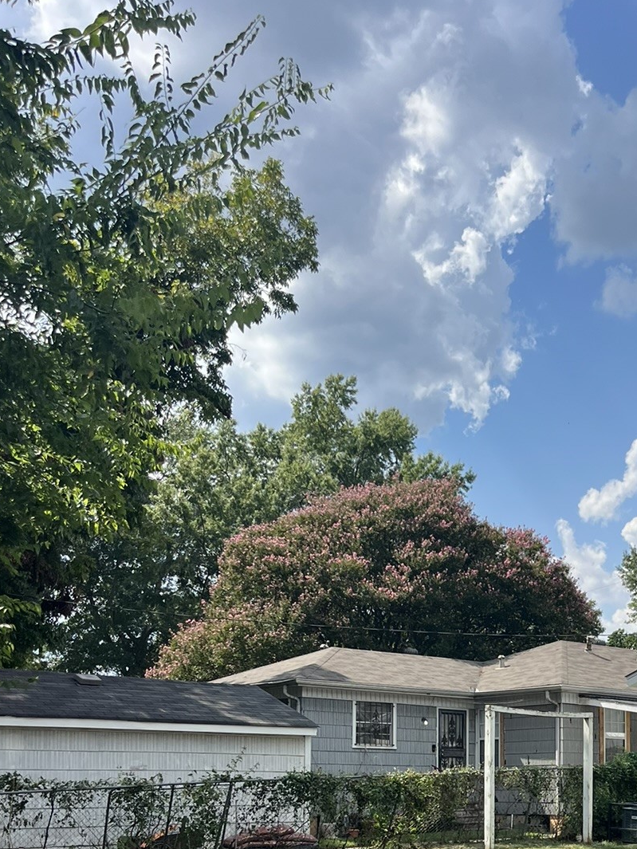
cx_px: 564
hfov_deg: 28.1
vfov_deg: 36.4
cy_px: 719
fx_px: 1227
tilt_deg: +3.8
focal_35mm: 50
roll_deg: +1.8
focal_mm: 5.1
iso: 50
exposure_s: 1/3135
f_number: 1.6
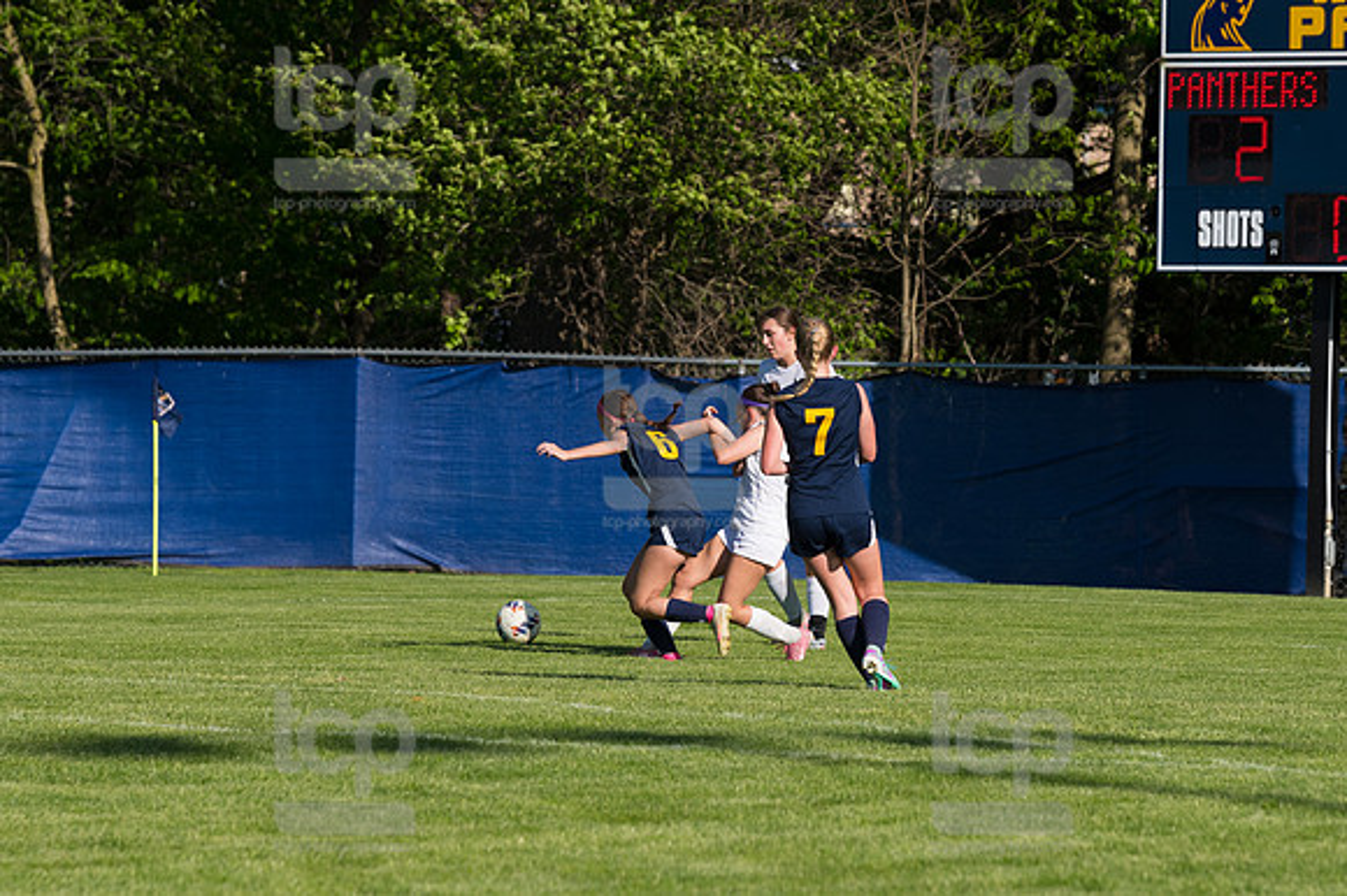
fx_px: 10657
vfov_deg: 4.8
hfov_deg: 7.2
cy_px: 448
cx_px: 674
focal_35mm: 285
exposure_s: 1/1600
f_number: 5.6
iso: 250
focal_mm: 190
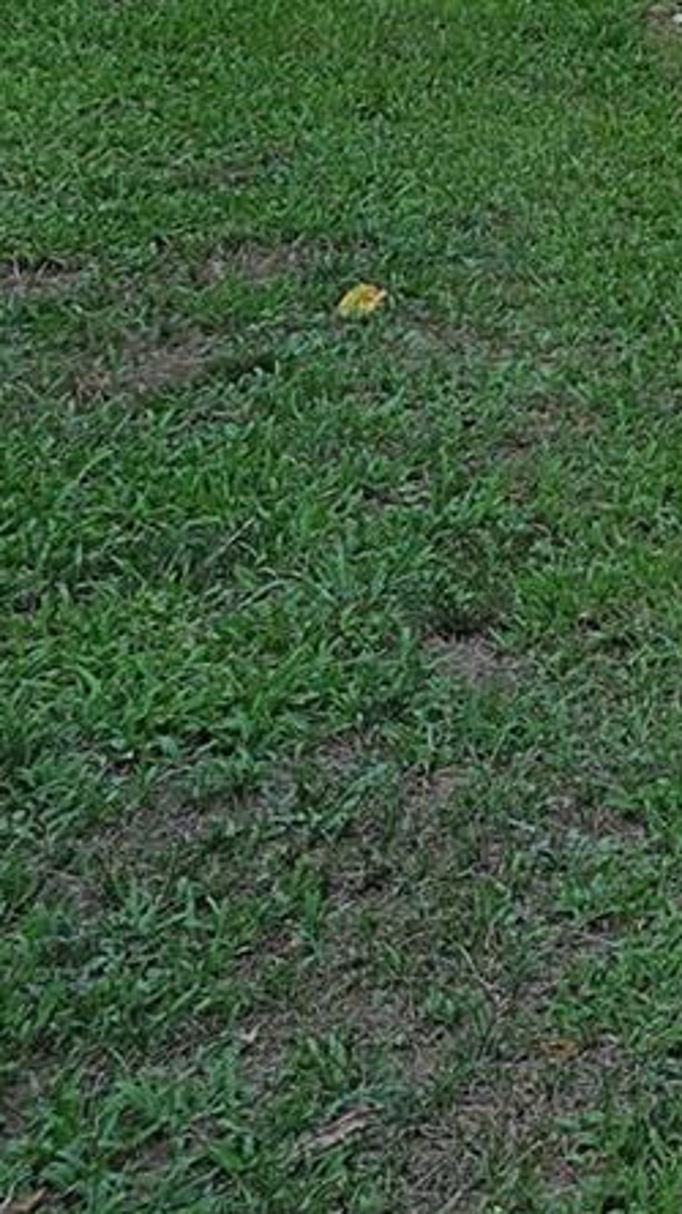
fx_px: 2639
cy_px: -562
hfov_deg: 9.4
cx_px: 2349
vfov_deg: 21.9
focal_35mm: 82
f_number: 8
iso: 100
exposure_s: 1/50
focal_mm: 17
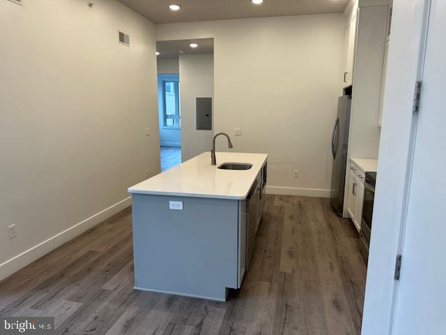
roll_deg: -1.1
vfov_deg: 56.8
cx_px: 223
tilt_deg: -10.5
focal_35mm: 24
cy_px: 168
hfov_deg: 71.6
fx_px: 309
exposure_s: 1/120
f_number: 1.78
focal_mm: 6.86
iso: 100
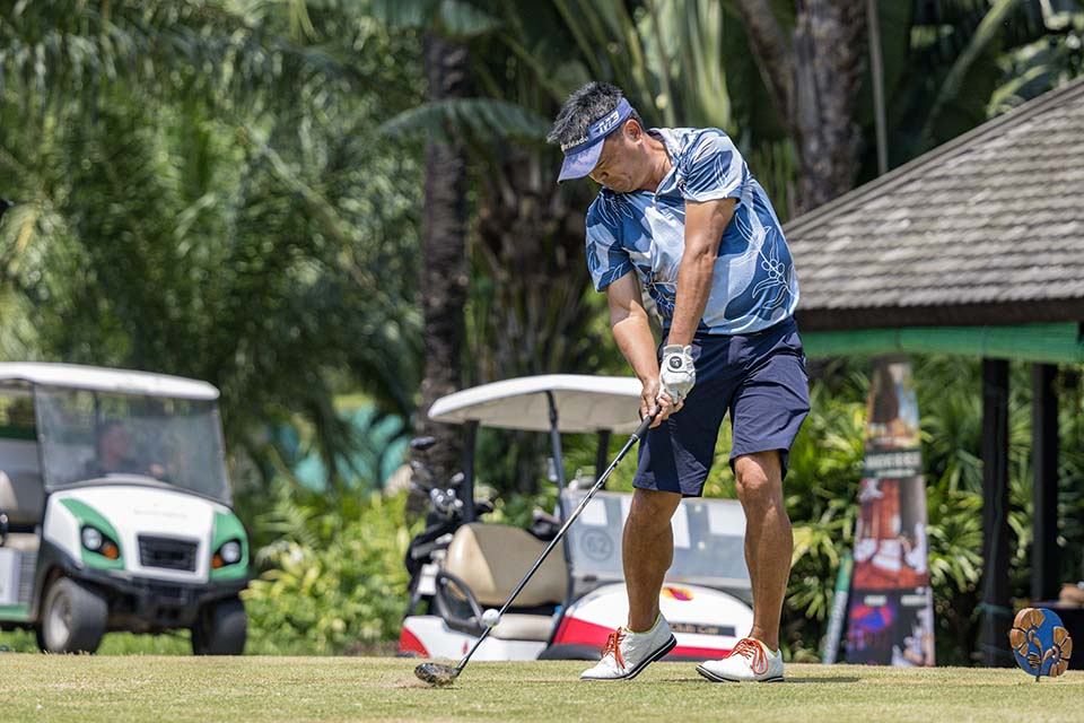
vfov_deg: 11.0
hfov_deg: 16.4
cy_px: 362
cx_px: 542
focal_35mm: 125
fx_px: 3764
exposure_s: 1/5000
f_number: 3.2
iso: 800
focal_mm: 125
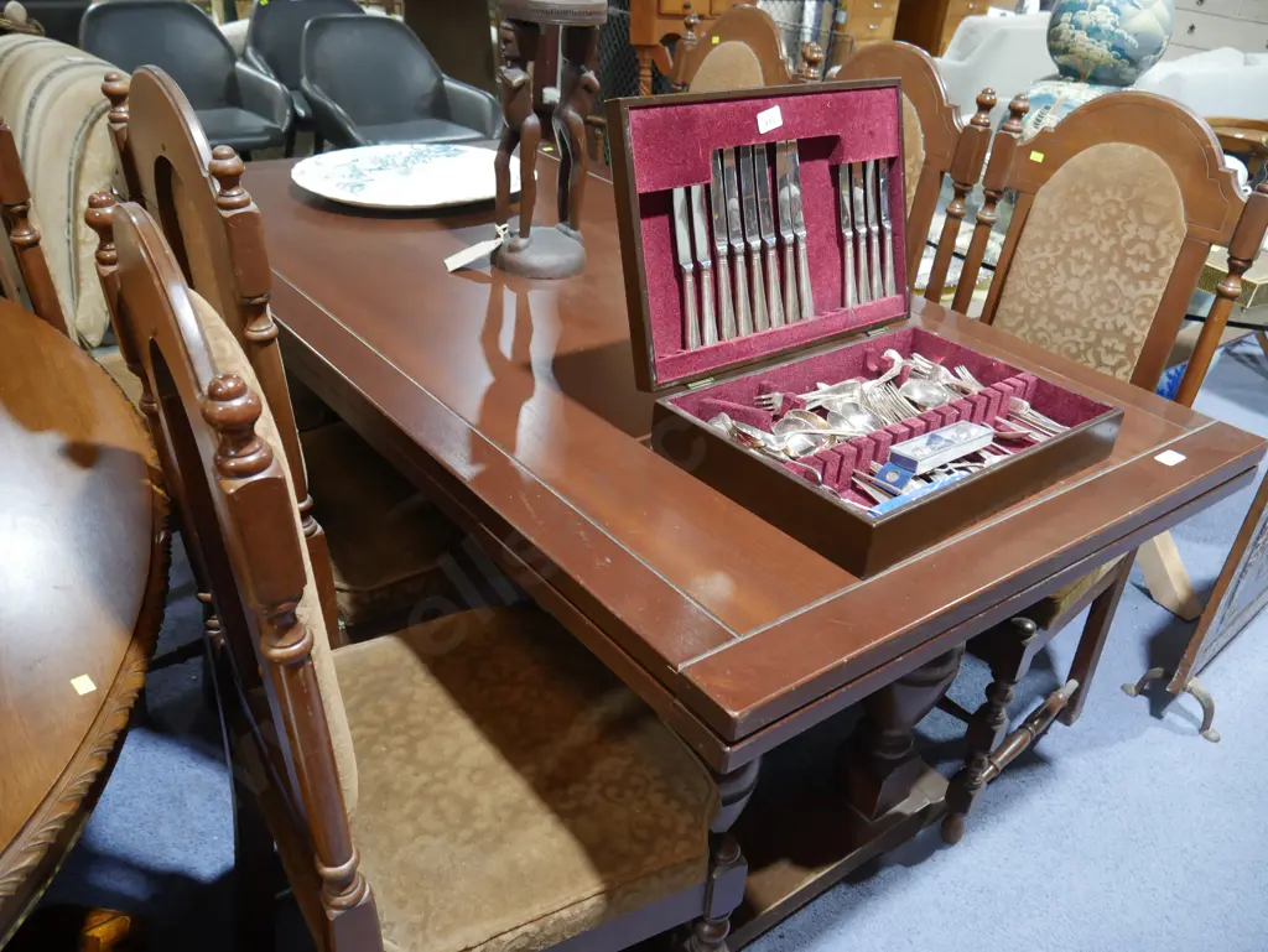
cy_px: 476
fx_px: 1026
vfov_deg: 49.8
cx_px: 634
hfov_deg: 63.4
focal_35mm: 28
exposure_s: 1/60
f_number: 4
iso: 1000
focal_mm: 14
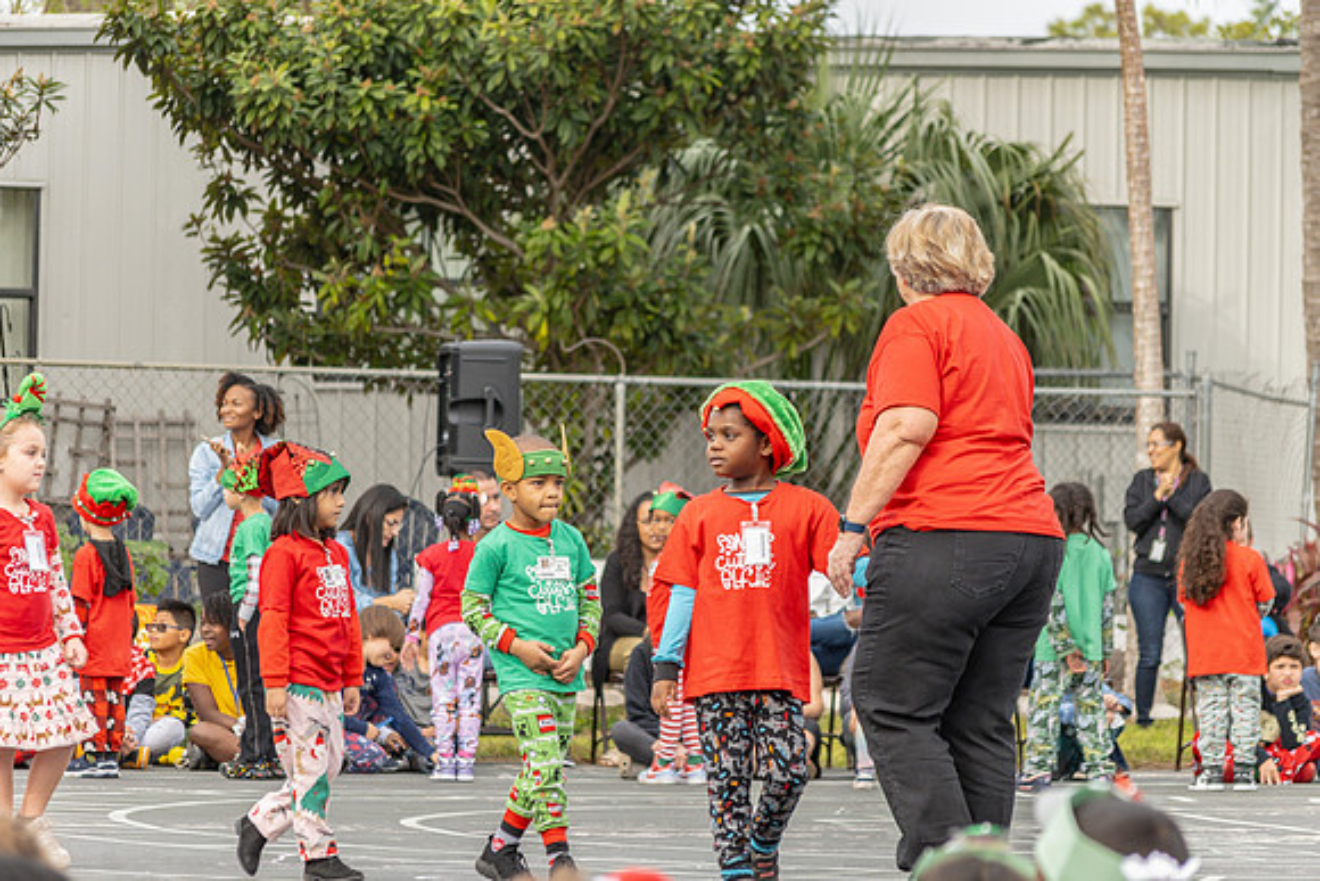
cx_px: 660
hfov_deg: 10.2
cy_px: 440
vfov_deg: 6.8
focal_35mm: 202
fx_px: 7426
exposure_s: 1/250
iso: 200
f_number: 5.6
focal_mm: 135
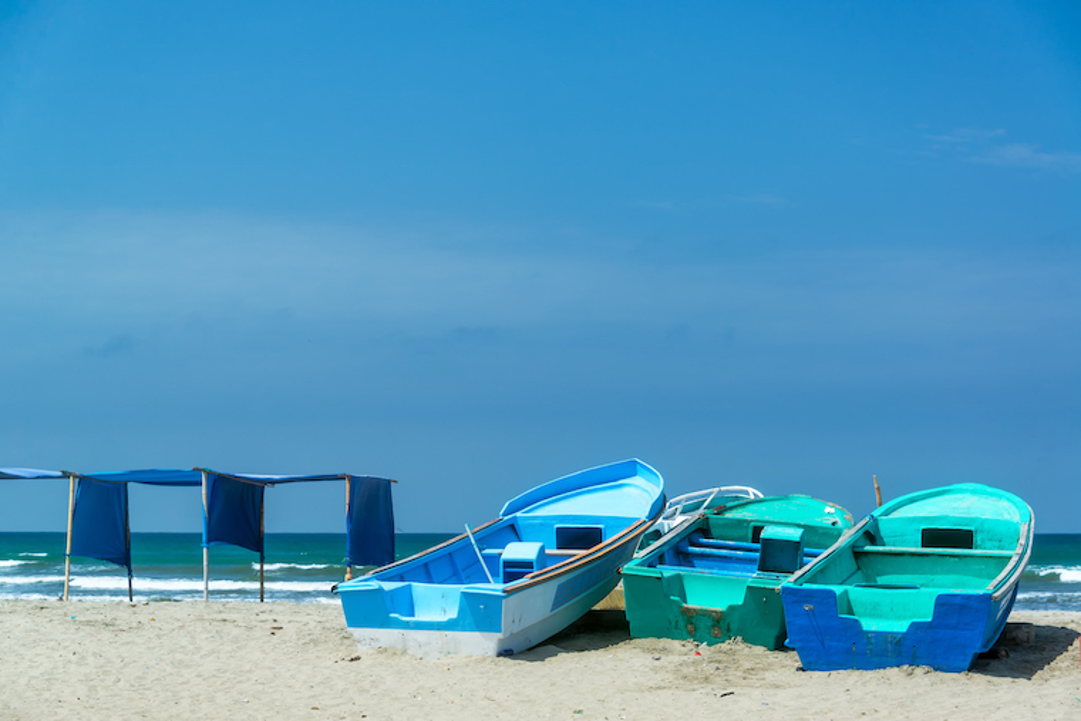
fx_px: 2703
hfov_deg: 22.6
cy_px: 360
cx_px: 540
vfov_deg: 15.2
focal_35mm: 90
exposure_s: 1/400
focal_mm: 90
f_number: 7.1
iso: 200
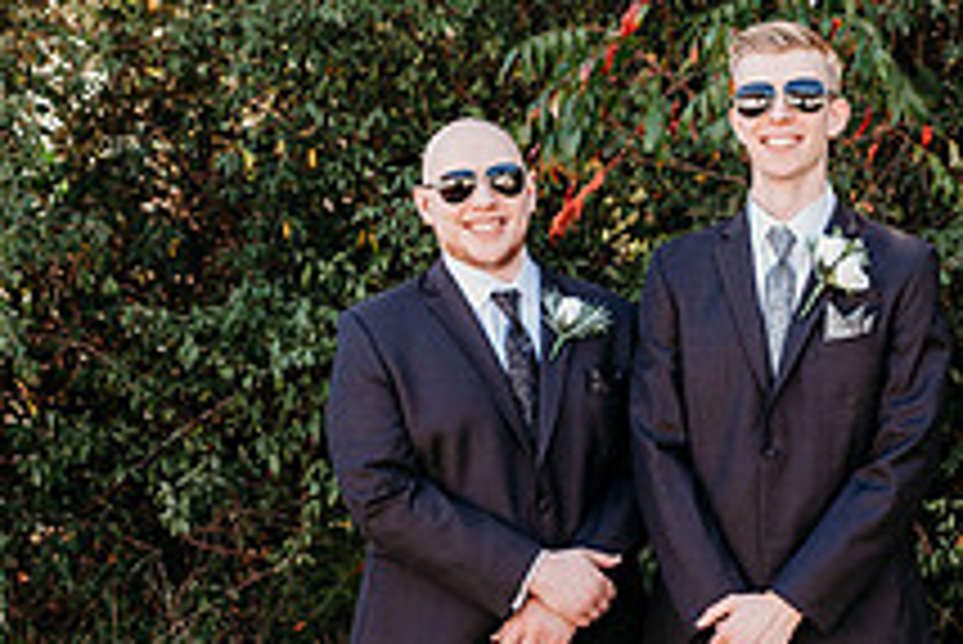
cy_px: 498
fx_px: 1740
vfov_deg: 20.8
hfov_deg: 30.6
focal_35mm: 65
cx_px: 684
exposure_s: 1/400
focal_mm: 24
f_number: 2.8
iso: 200
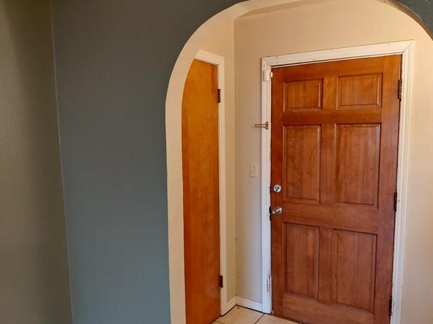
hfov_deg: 65.3
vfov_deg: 51.3
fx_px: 338
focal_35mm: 27
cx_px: 232
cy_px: 166
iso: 400
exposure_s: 1/30
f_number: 1.8
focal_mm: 4.69
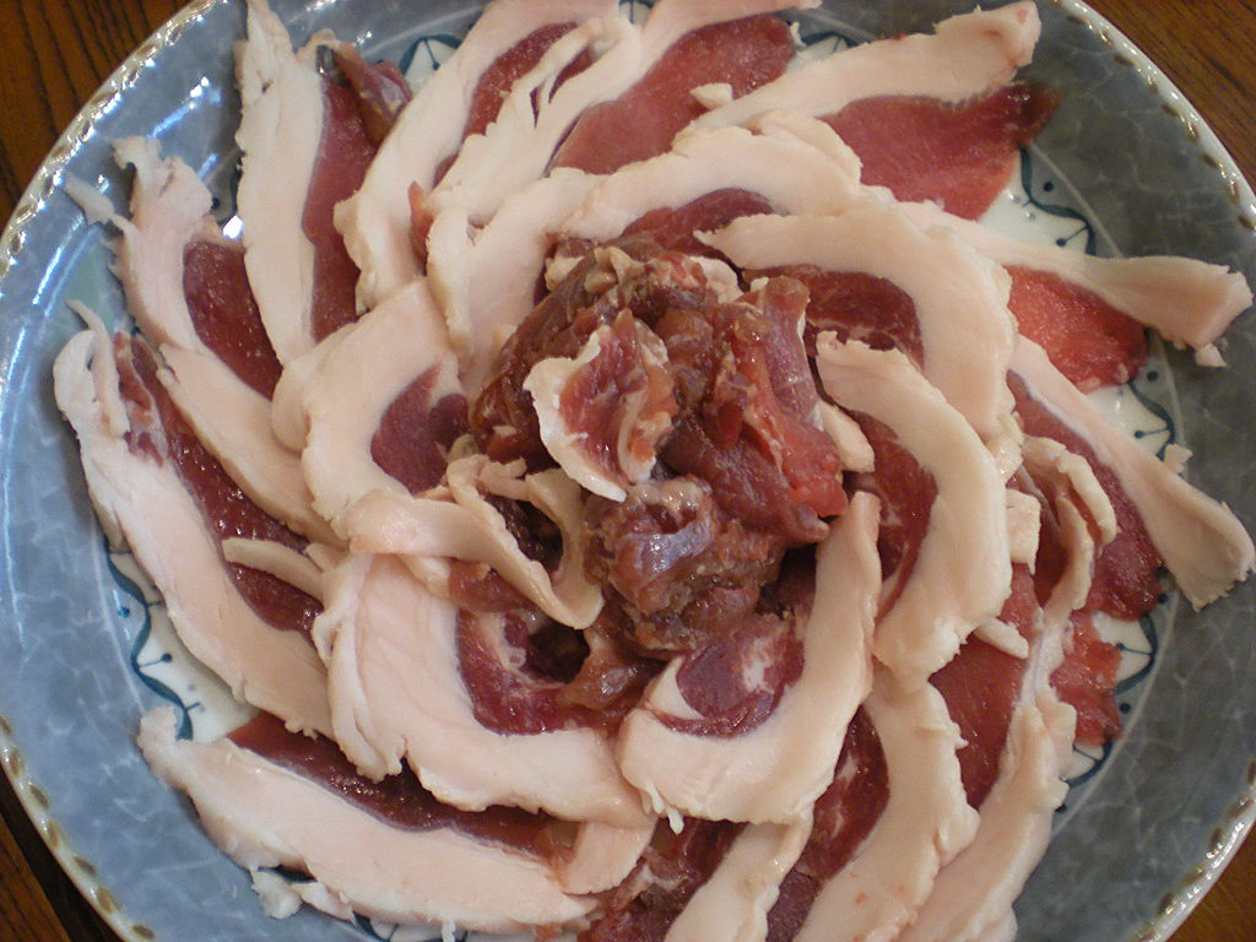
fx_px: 1379
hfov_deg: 49.0
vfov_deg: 37.7
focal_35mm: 38
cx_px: 628
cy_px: 471
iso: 231
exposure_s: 1/8
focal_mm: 6.3
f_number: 3.1
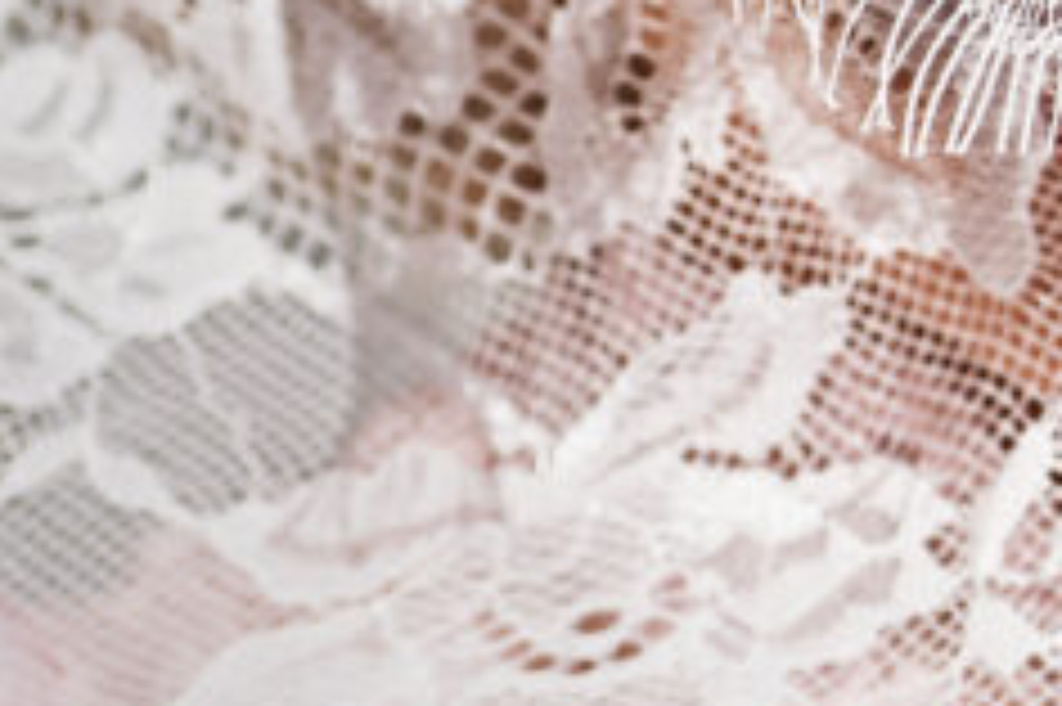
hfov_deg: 7.9
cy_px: 342
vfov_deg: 5.4
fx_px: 7488
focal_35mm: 254
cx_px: 1724
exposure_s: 1/1600
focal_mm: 50
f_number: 4.5
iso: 200
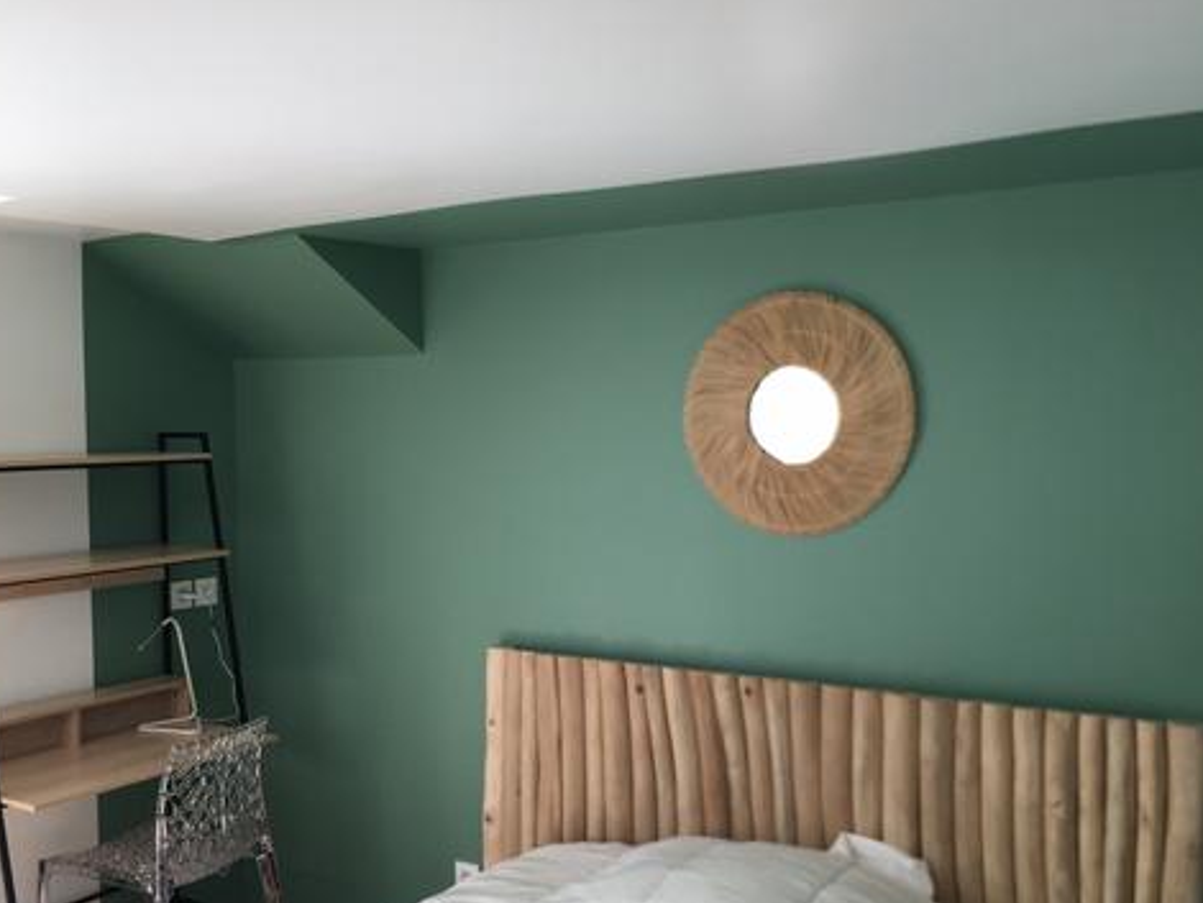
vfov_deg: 38.5
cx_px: 530
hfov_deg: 50.0
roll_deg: -1.4
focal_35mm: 37
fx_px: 1287
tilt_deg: -3.1
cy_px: 558
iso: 40
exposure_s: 1/100
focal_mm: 4.15
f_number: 2.2
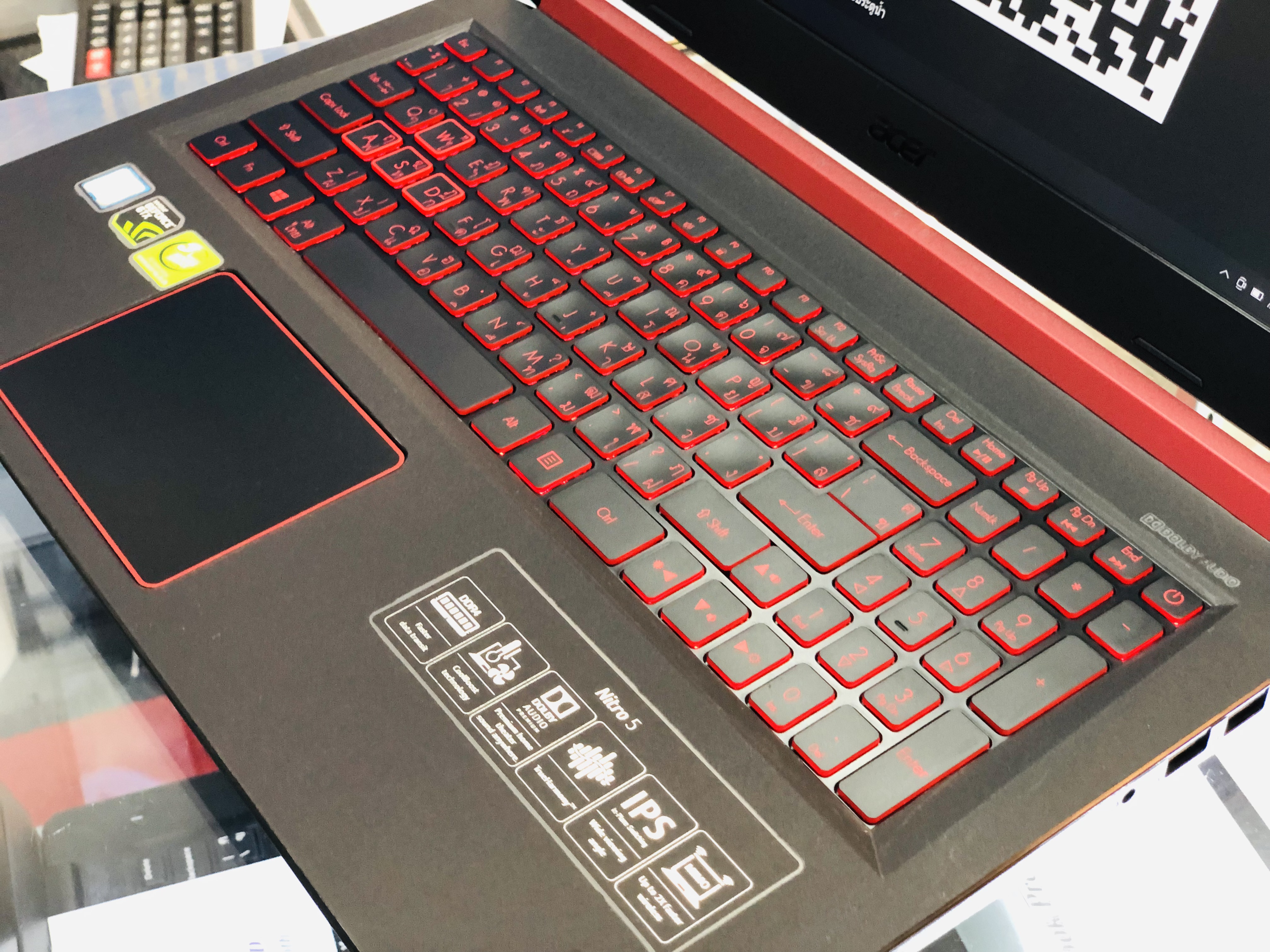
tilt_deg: -42.7
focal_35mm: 52
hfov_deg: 36.8
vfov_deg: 28.0
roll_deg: +2.3
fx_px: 1908
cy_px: 476
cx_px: 635
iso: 160
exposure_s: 1/25
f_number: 2.4
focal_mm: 6
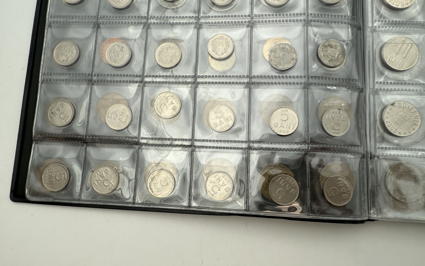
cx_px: 215
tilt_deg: -80.7
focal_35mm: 26
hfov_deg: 70.4
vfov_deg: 47.4
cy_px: 111
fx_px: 301
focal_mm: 2.22
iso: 40
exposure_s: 1/271
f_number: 2.2
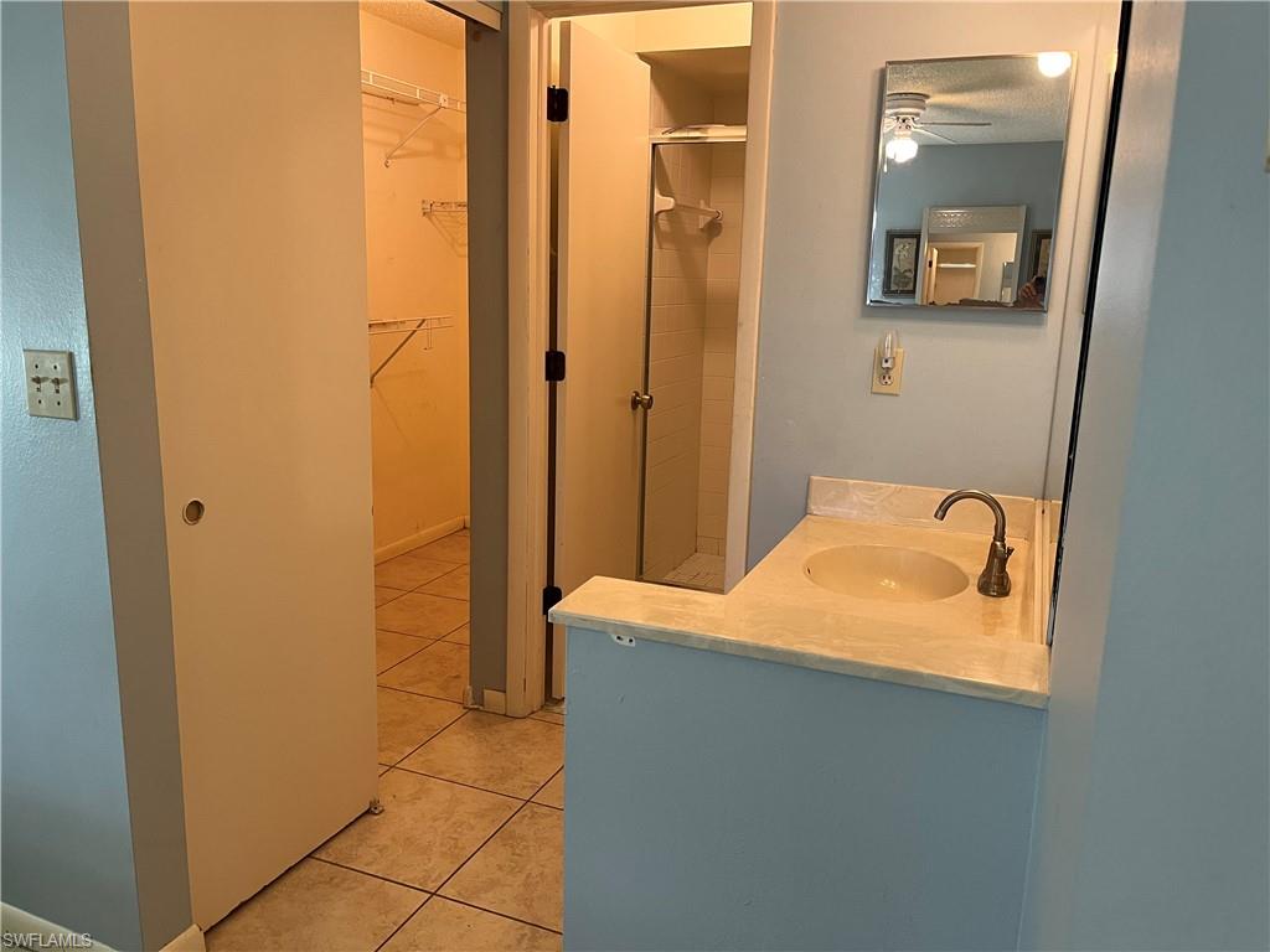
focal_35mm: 26
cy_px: 476
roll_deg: -1.2
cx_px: 635
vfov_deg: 53.1
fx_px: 954
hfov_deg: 67.3
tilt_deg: -12.5
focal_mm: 5.1
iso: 160
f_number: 1.6
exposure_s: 1/60
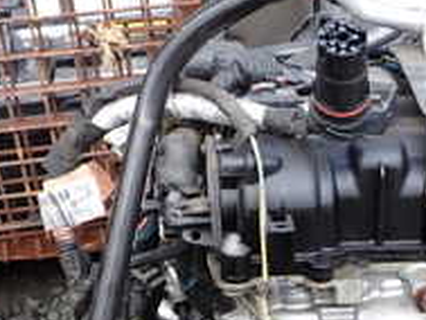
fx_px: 1170
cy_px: 408
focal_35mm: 95
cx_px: 390
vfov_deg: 14.9
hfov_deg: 20.2
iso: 100
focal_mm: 5.4
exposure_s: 1/100
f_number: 3.2
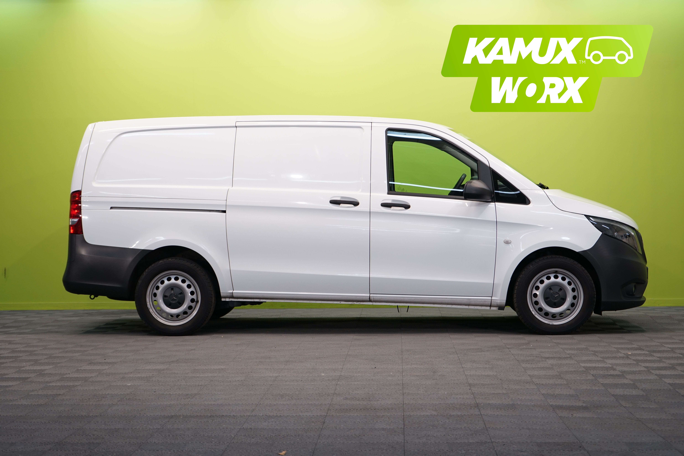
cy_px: 228
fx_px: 1273
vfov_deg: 20.3
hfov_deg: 30.1
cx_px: 342
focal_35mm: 67
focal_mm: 67
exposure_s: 1/30
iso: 320
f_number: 5.6
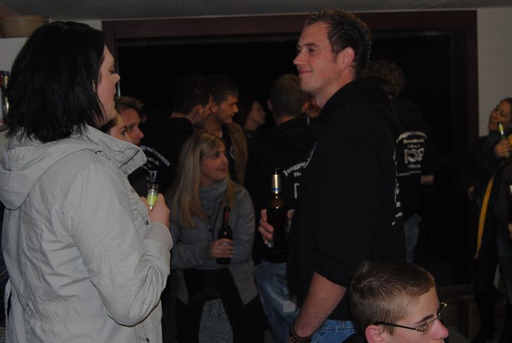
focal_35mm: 50
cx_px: 227
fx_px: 712
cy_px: 177
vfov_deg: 27.1
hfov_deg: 39.5
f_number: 4
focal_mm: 28
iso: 200
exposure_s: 1/60
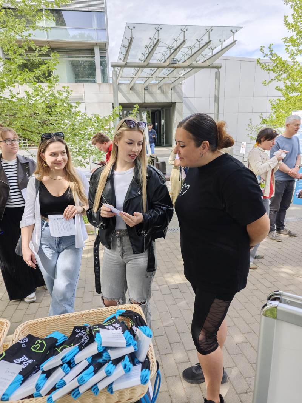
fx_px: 268
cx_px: 151
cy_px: 202
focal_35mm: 23
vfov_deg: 73.9
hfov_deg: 58.9
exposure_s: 1/175
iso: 50
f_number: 1.6
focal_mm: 6.55
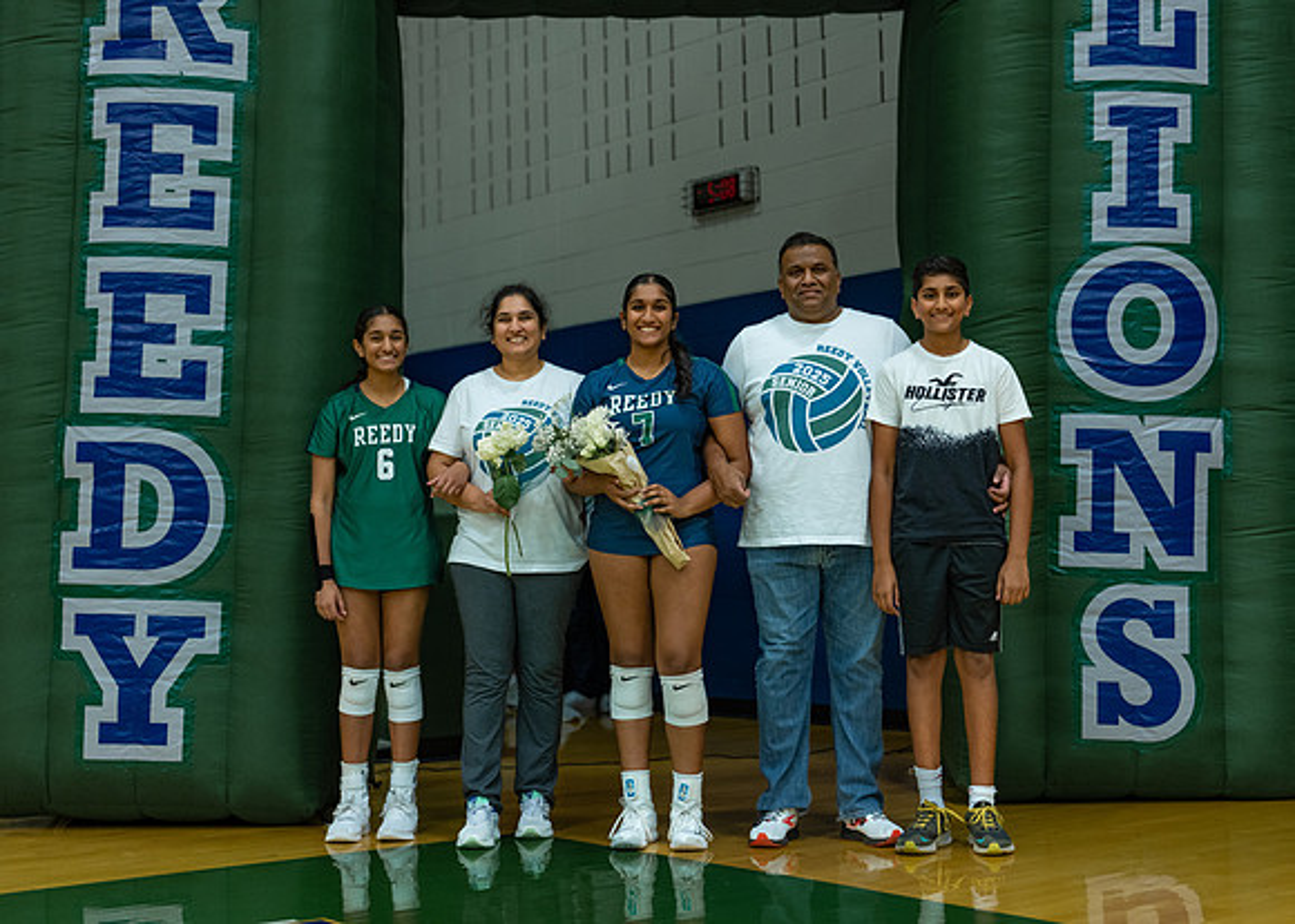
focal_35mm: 54
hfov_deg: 36.0
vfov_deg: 26.1
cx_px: 648
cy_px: 462
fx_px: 1990
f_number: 1.8
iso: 800
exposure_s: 1/320
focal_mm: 50
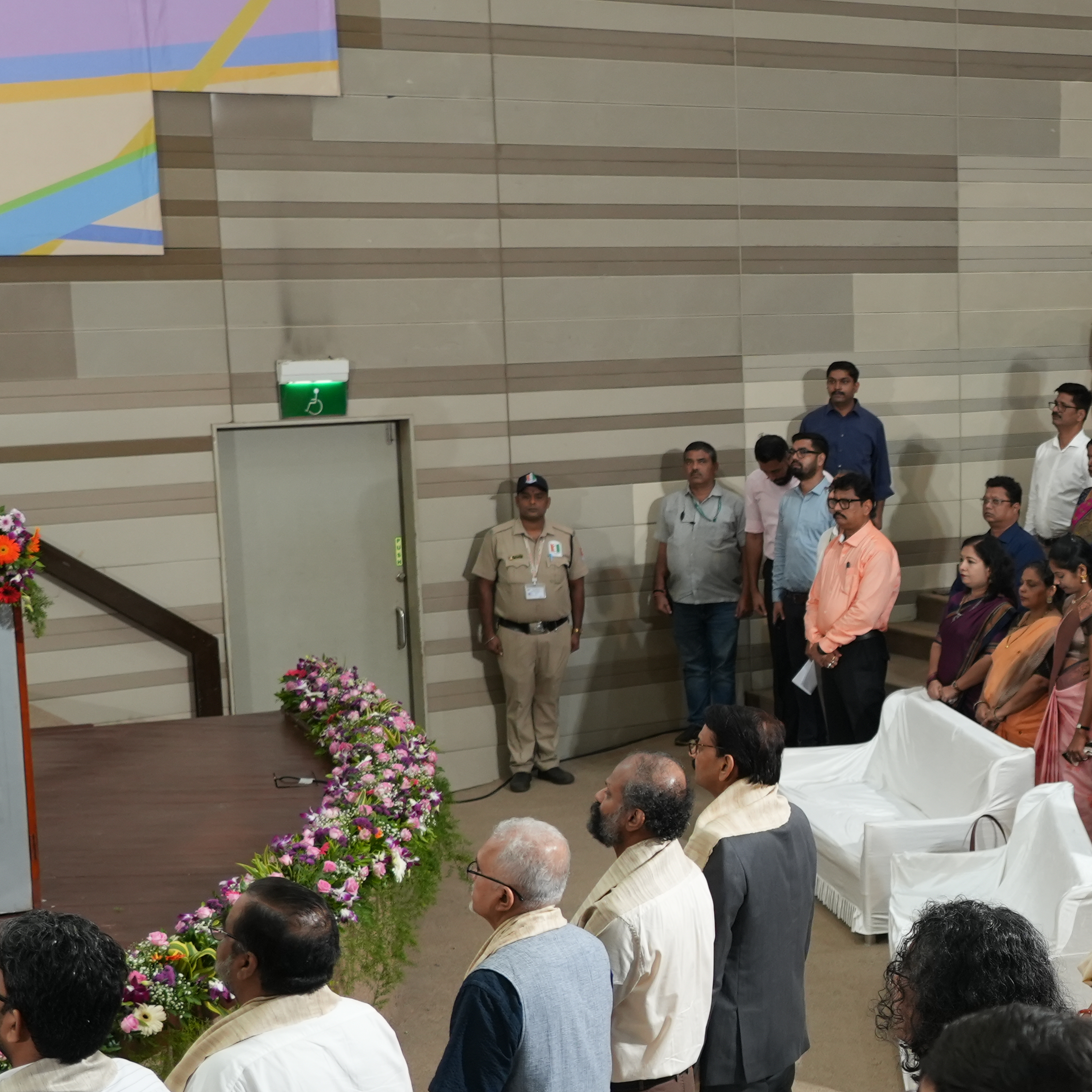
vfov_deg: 22.3
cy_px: 816
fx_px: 2748
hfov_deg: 21.1
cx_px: 1271
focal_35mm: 77
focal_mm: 30
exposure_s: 1/125
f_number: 4
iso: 1000
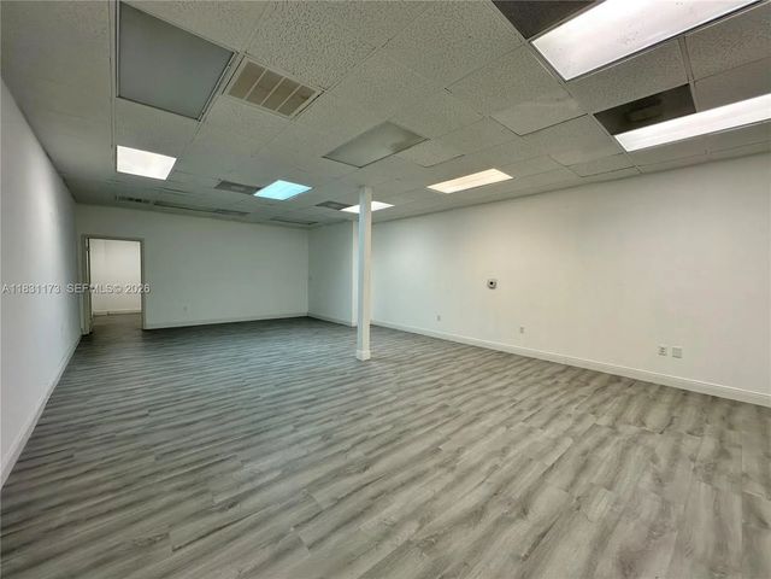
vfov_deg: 85.7
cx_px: 386
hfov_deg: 102.1
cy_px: 290
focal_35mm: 14
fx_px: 312
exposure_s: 1/120
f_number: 2.2
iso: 80
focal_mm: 2.22
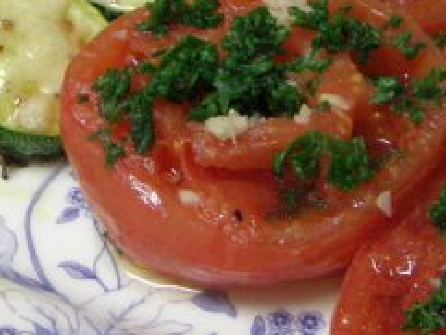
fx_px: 1302
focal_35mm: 101
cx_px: 279
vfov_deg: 14.6
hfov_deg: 19.4
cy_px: 76
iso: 400
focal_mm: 6.3
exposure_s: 1/25
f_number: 3.4
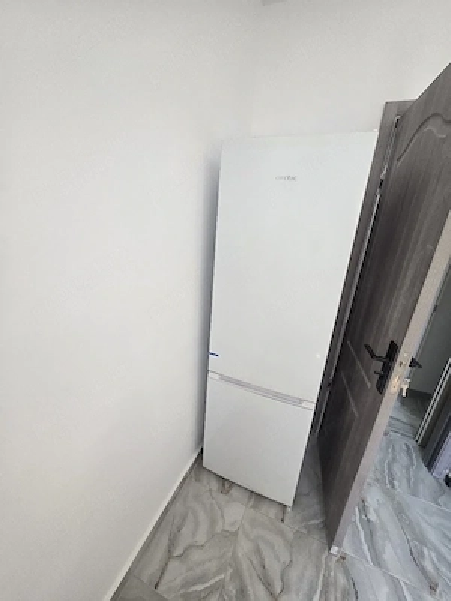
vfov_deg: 106.2
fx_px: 226
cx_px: 226
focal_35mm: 13
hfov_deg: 89.9
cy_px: 300
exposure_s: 1/101
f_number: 1.9
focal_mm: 2.2
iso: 100
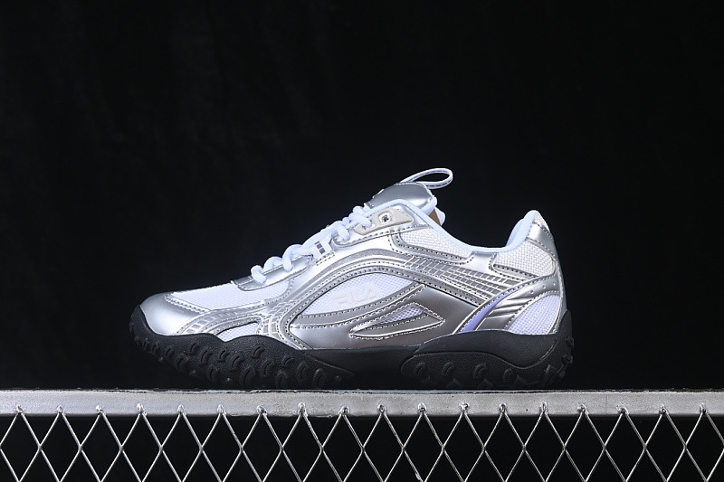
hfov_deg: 27.0
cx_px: 362
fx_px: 1508
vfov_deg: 18.2
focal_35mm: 75
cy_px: 241
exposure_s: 1/80
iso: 160
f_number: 8
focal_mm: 50
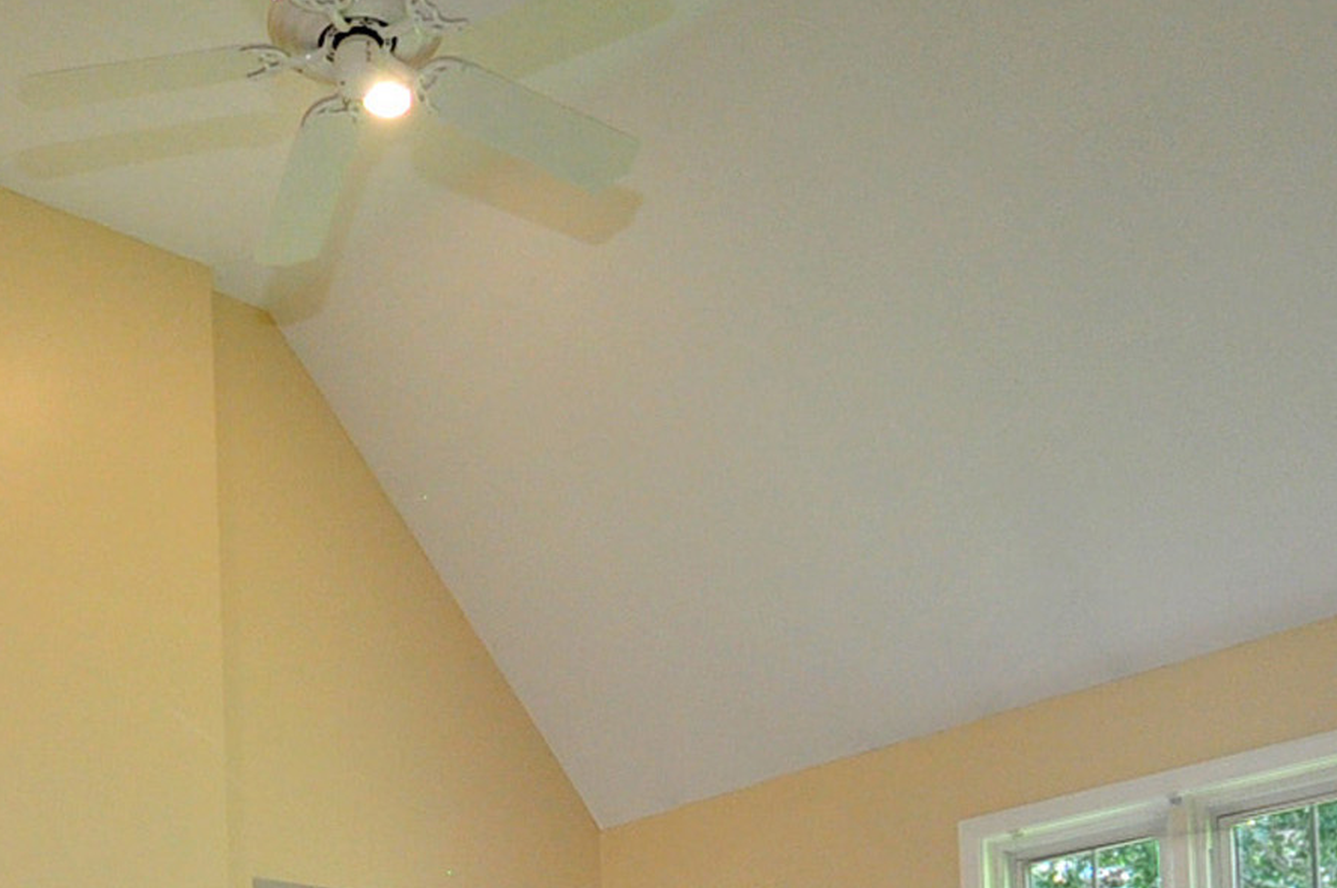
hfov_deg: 39.4
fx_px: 1818
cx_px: 345
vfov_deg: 23.3
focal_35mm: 49
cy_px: 1242
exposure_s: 1/125
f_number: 4
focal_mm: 10
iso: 640
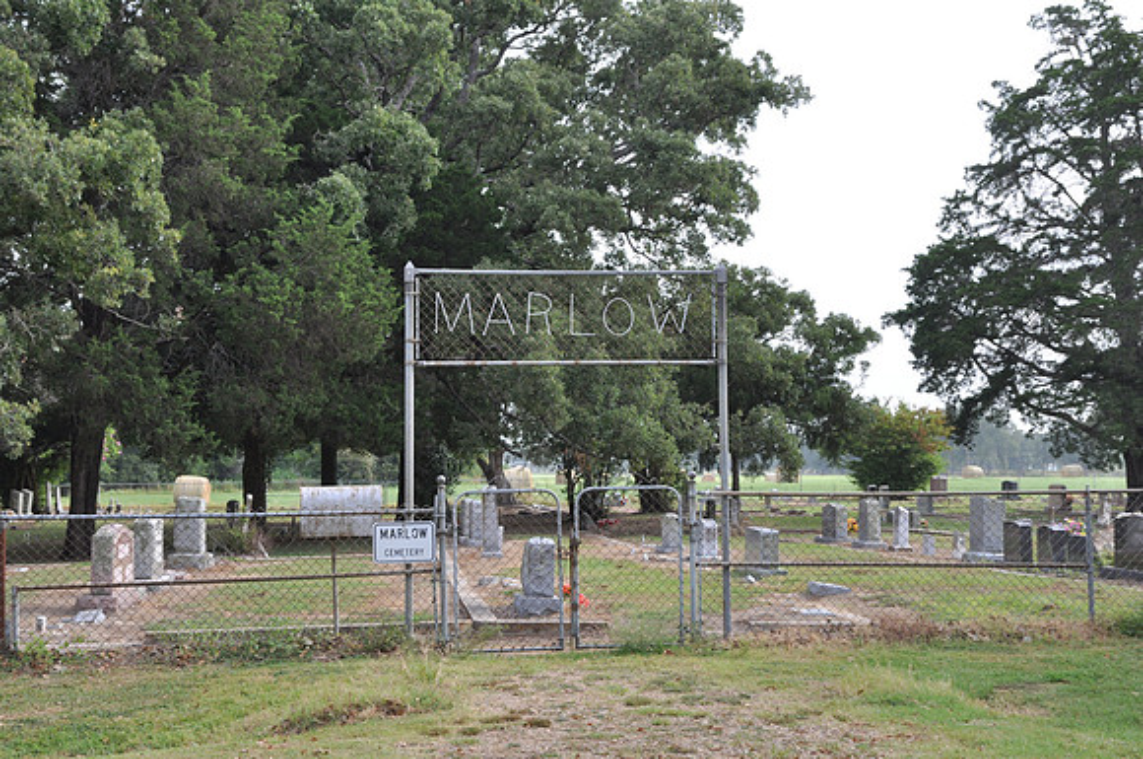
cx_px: 572
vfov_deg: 21.5
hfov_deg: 31.9
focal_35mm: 63
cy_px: 380
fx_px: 1997
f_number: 11
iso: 200
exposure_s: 1/125
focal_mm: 42
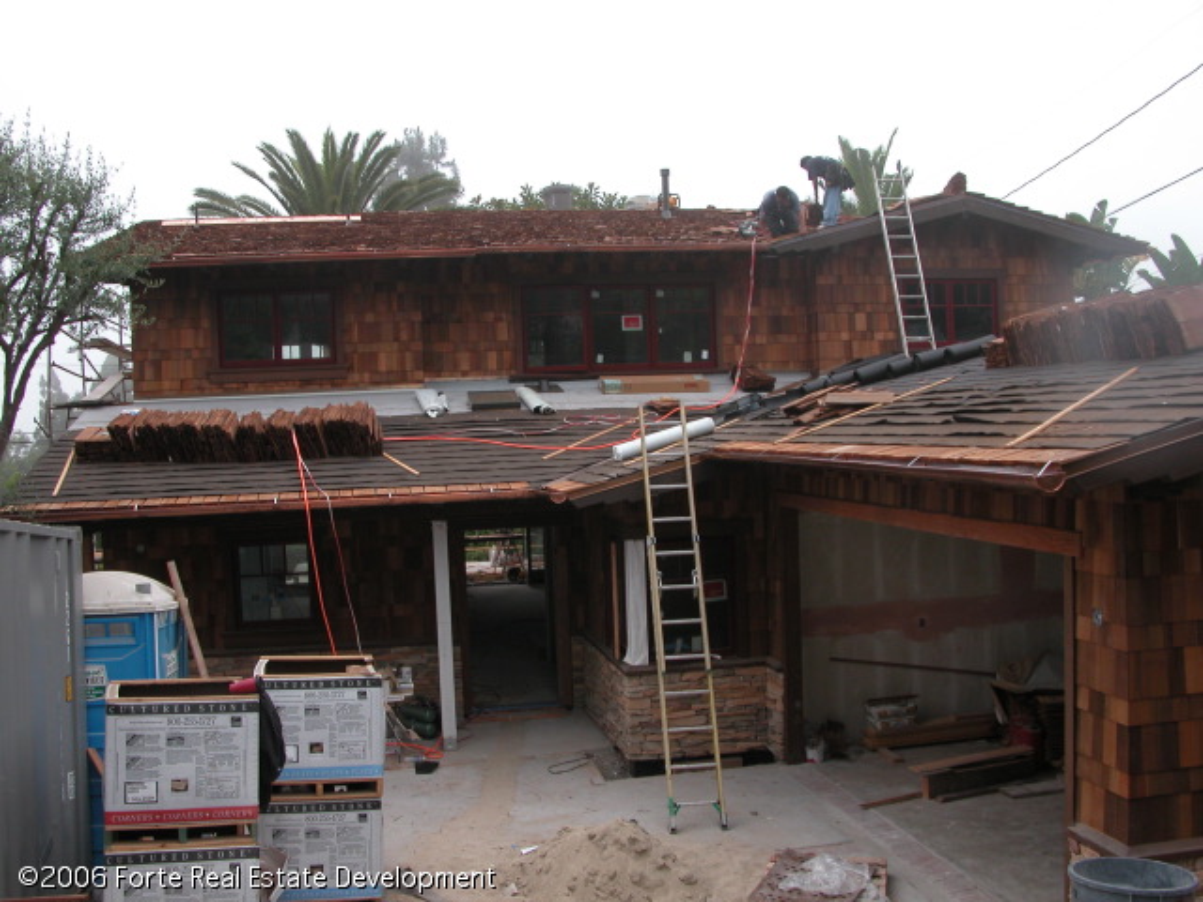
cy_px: 451
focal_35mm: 35
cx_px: 602
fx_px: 1216
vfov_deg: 40.7
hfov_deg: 52.6
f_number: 5
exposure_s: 1/159
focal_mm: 8.9
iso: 100
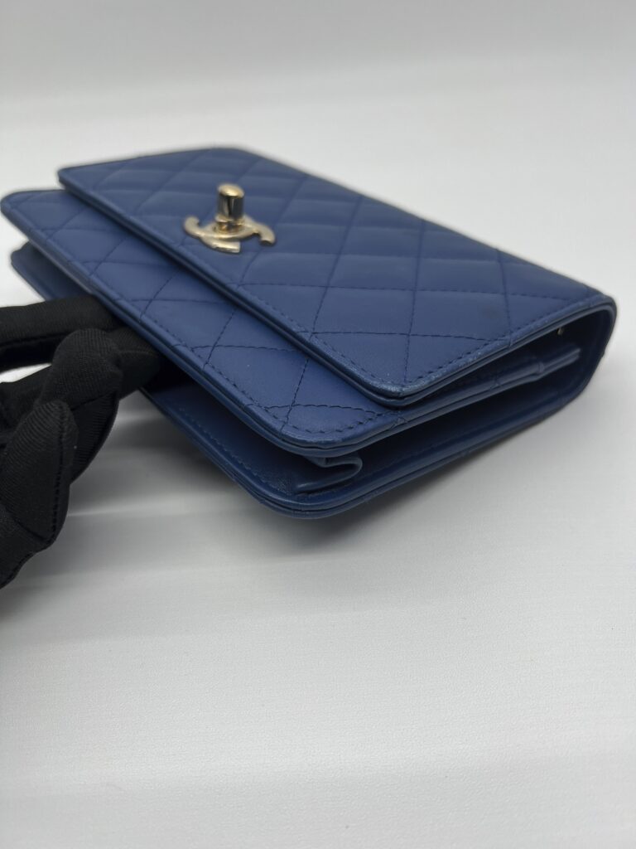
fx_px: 637
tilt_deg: -37.9
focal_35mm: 26
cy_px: 424
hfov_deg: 53.1
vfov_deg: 67.3
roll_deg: +3.9
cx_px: 318
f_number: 1.5
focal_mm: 5.7
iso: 40
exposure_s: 1/236
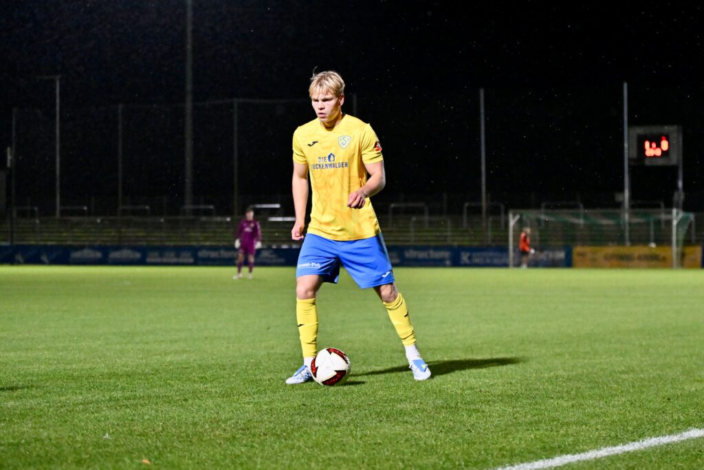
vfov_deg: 19.5
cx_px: 352
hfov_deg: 28.8
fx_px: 1369
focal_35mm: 70
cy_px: 235
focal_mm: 70
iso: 3200
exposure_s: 1/1600
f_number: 2.8
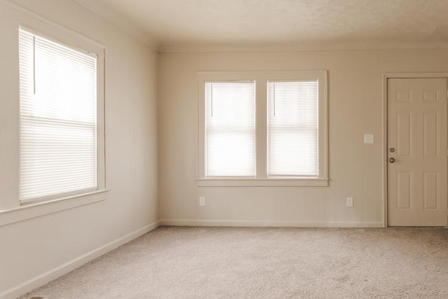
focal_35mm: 21
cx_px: 312
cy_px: 147
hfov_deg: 77.6
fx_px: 261
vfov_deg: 59.5
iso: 250
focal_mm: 14
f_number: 18
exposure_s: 1/1.25
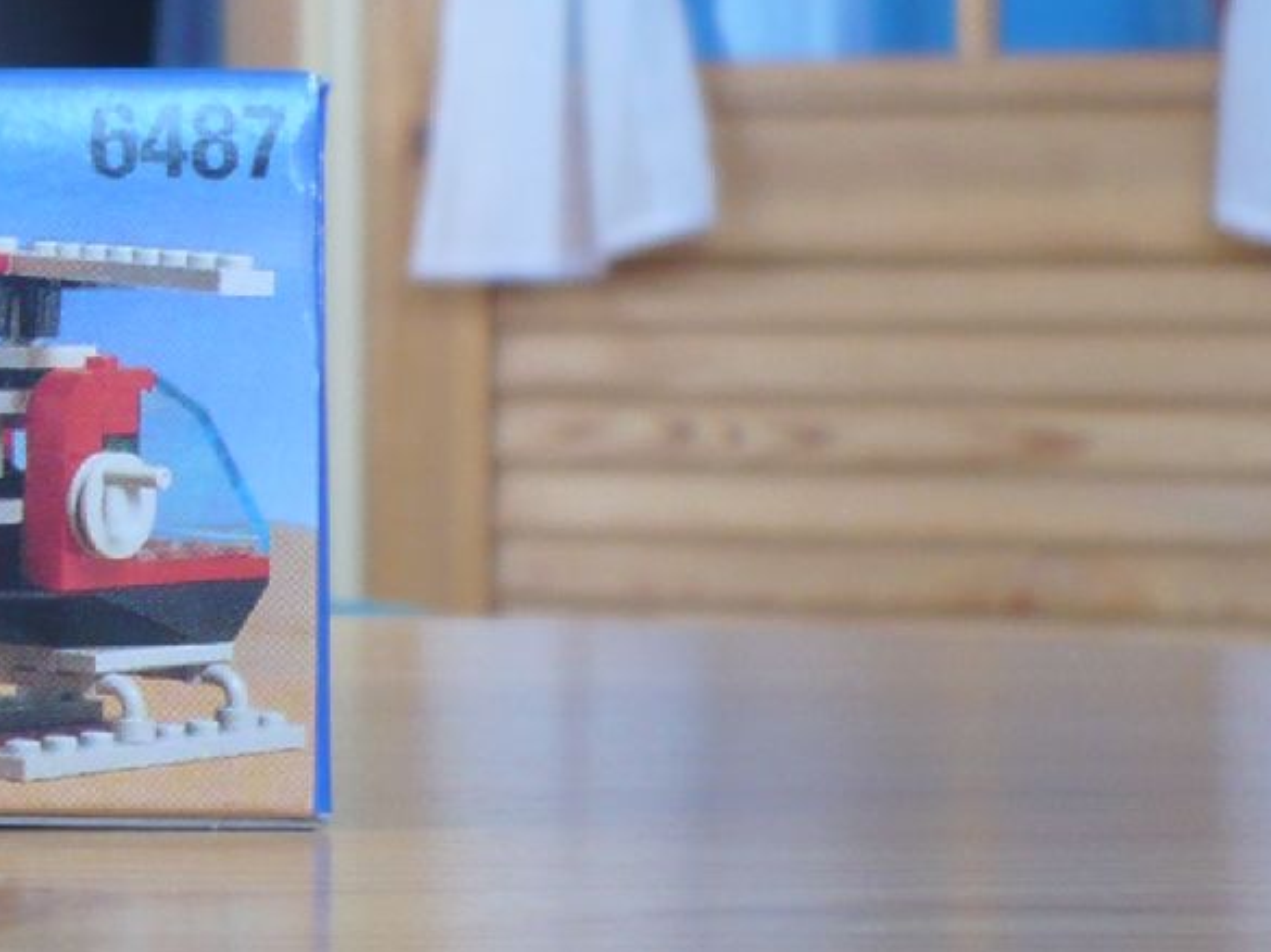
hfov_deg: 15.7
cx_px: -475
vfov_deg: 12.5
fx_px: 4330
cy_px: 485
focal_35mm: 118
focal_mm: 5.8
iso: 100
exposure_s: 1/25
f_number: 2.8
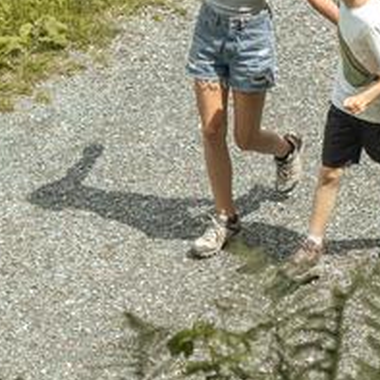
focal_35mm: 370
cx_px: 287
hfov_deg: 4.7
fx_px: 4595
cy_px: -55
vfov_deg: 4.7
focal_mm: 55
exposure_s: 1/1000
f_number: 4
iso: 160
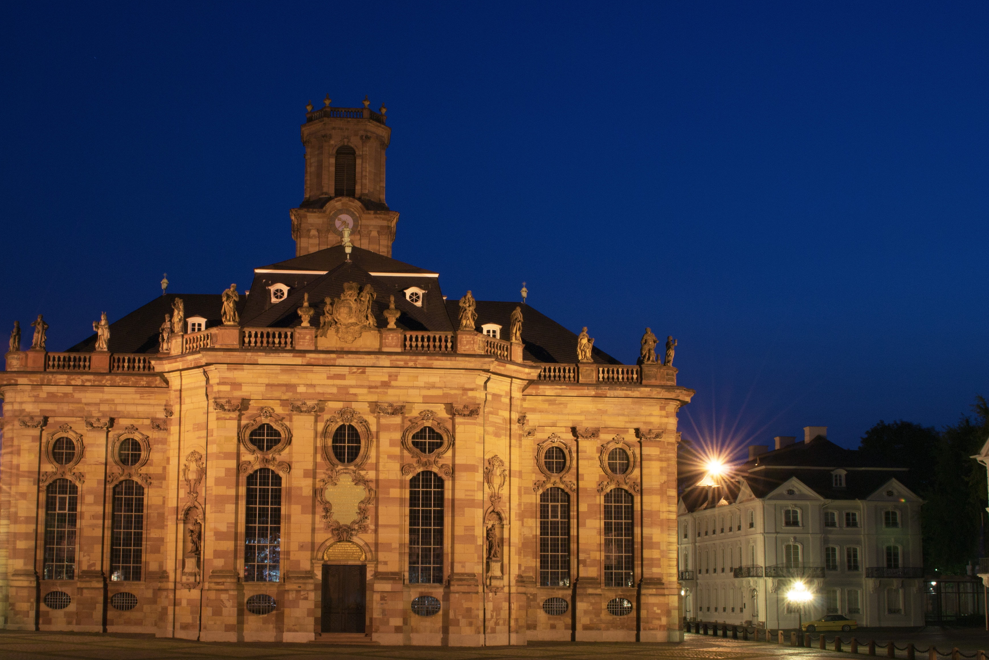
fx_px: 1209
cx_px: 416
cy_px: 415
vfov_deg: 30.4
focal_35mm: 44
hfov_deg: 44.4
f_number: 11
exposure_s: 20
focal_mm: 22
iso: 100
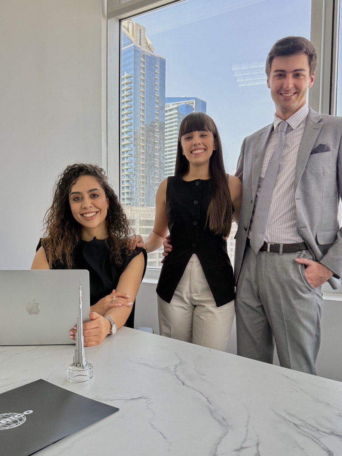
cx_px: 171
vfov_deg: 61.4
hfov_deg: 48.2
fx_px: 382
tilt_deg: -3.5
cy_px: 258
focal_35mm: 29
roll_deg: +0.2
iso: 160
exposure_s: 1/127
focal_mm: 6.76
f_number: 1.78
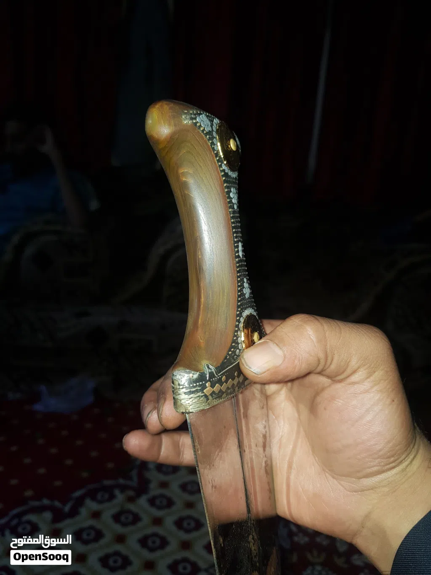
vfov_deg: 67.3
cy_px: 288
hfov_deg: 53.1
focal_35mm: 26
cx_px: 216
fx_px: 432
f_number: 1.7
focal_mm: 4.3
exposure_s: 1/50
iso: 50
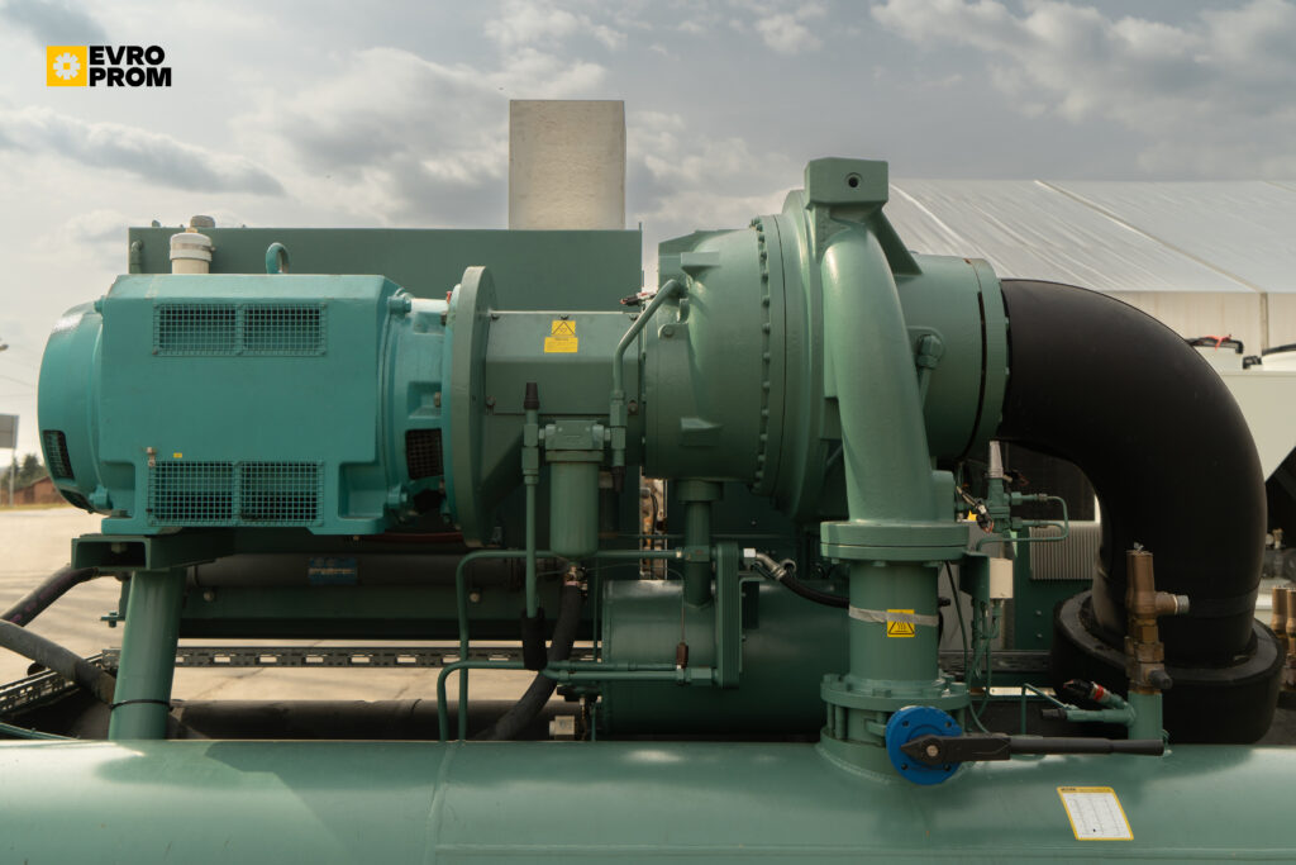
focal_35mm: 33
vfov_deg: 40.0
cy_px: 432
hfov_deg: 57.2
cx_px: 648
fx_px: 1188
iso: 160
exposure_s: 1/320
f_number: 5
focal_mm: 33
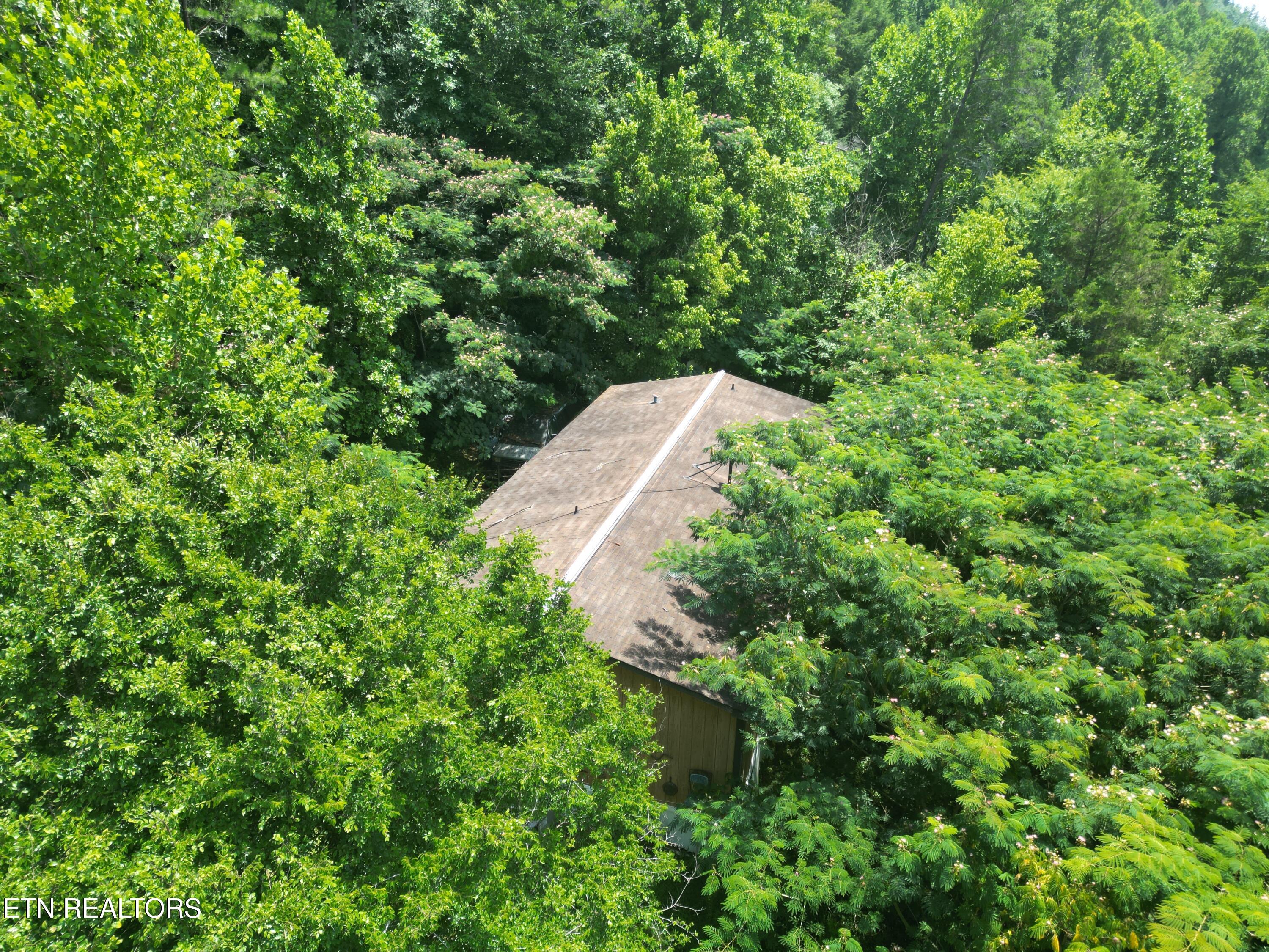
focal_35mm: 24
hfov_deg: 71.6
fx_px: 880
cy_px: 476
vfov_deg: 56.8
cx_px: 634
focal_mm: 6.72
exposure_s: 1/725
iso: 100
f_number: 1.7
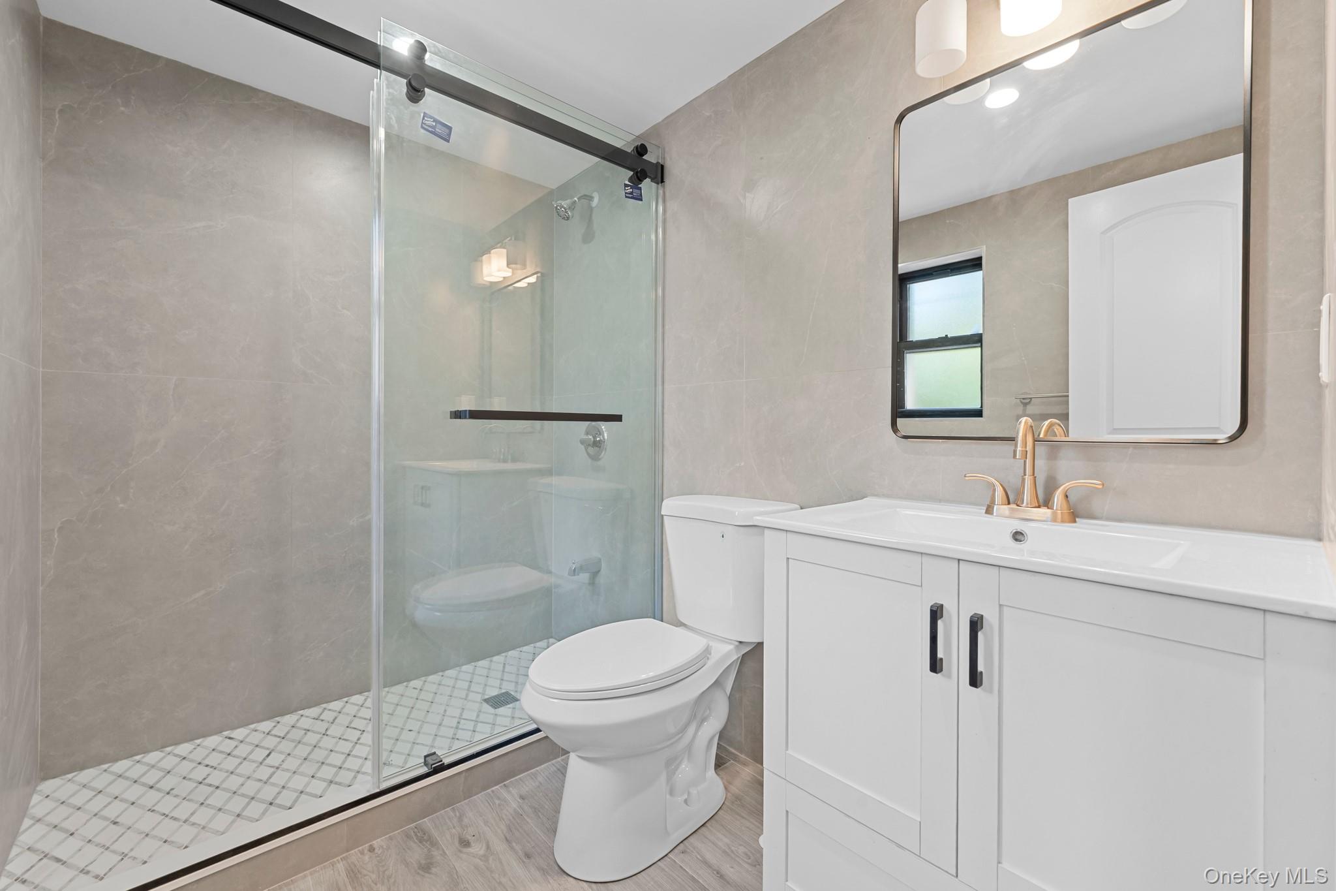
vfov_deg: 81.2
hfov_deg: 104.3
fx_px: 519
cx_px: 668
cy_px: 446
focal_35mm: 14
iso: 1000
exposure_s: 1/3
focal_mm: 14
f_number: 9
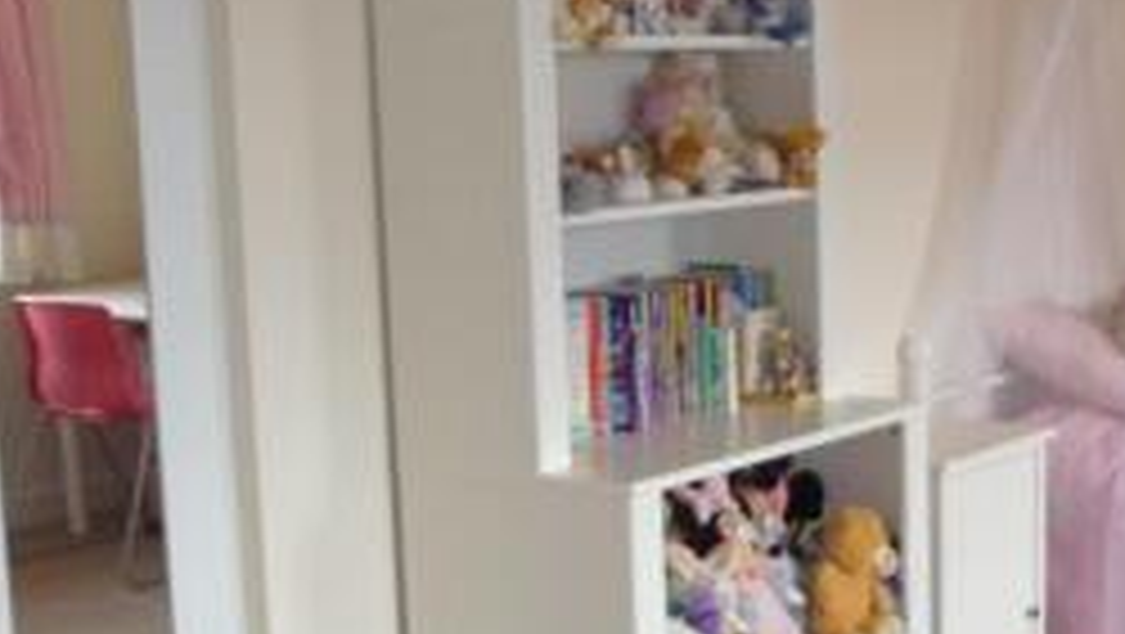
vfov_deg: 17.0
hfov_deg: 29.2
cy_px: 447
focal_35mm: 71
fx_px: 2119
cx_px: 875
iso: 100
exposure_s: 1/10
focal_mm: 4.7
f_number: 3.3
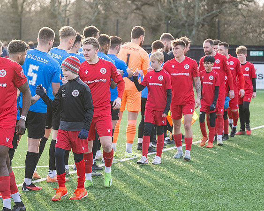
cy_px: 105
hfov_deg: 14.9
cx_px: 128
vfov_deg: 11.9
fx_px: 1012
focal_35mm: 130
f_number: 4
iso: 800
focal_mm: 115
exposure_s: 1/1250
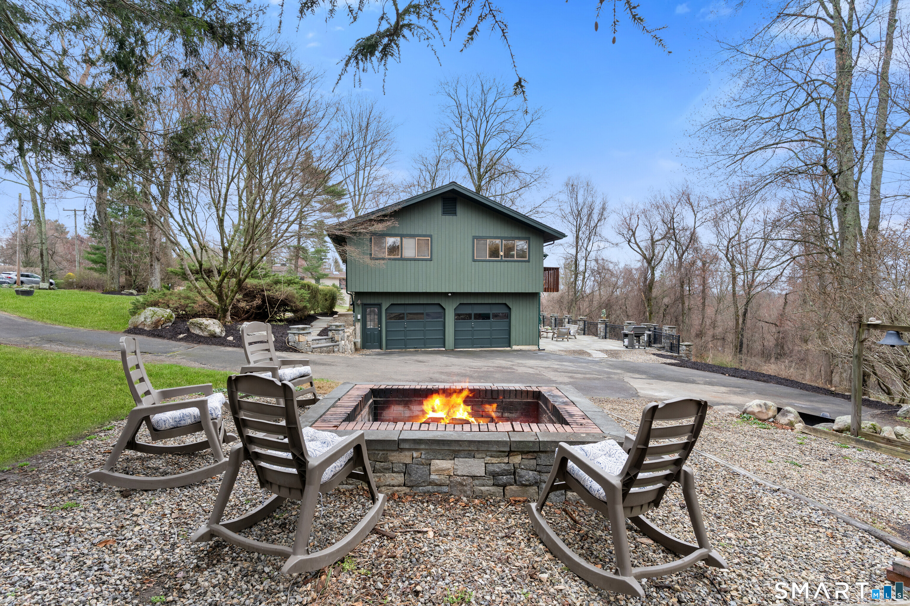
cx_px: 455
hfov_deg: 90.0
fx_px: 455
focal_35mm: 18
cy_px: 303
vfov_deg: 67.4
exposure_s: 1/20
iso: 320
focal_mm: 18
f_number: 8
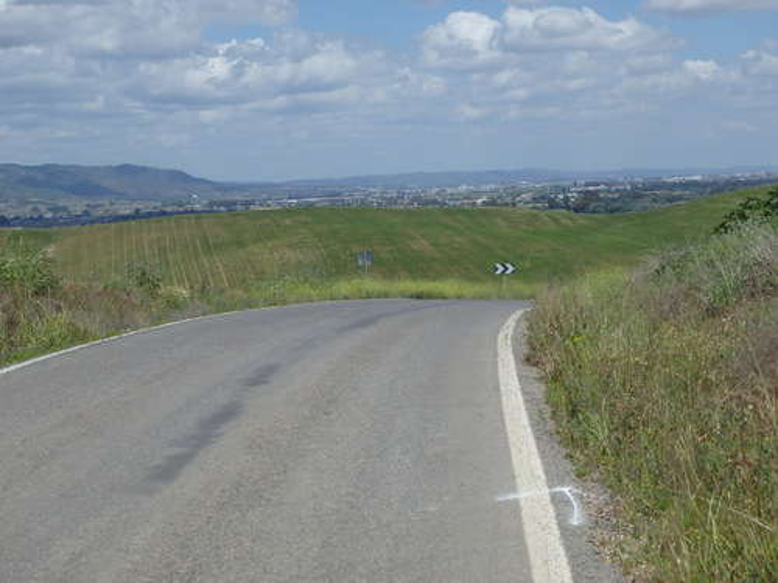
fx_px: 1641
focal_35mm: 73
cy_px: 292
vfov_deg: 20.2
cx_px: 389
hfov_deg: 26.7
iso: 160
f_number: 16
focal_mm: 13.1
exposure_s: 1/125
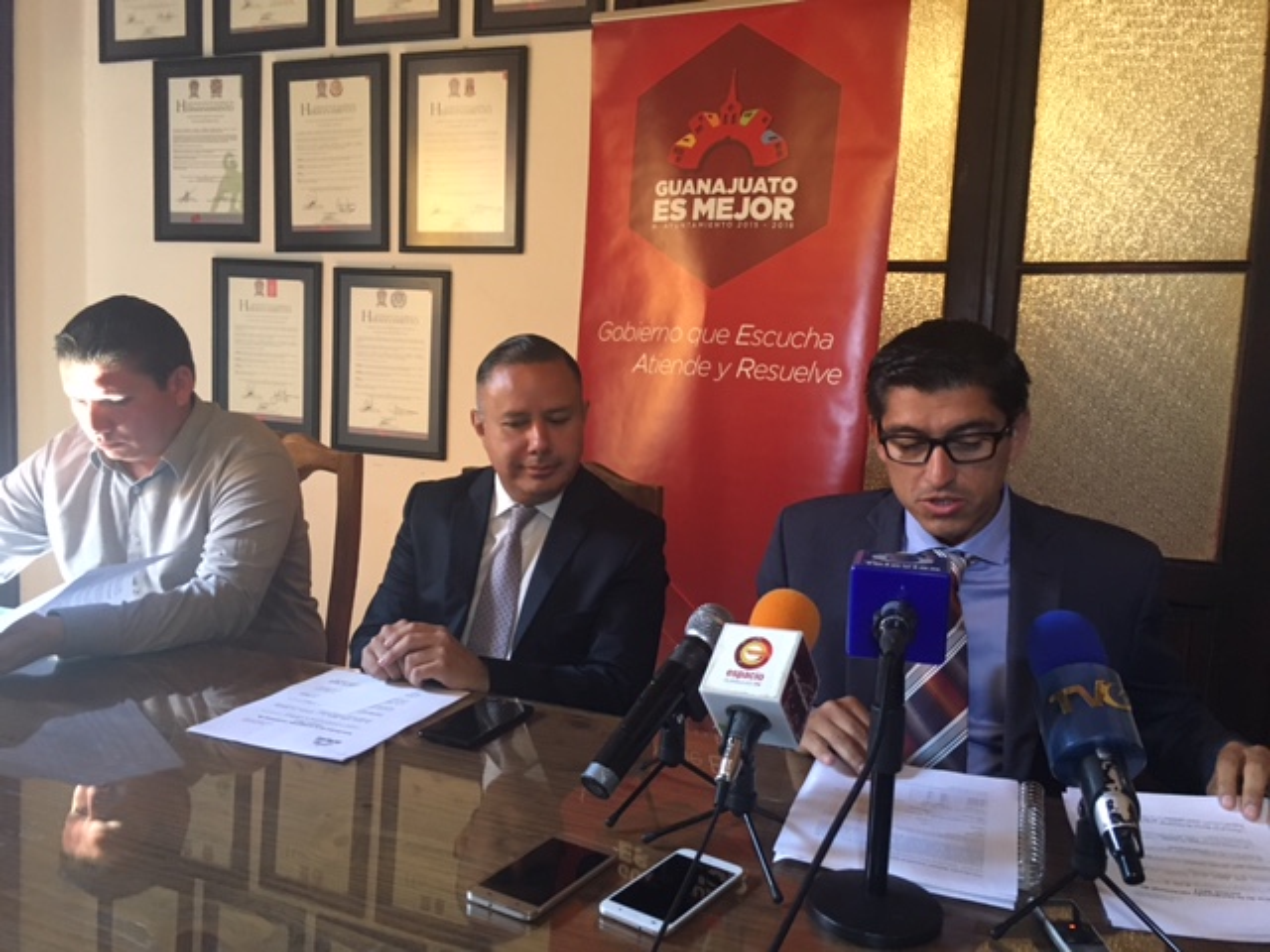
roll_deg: -3.2
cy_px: 476
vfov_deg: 48.2
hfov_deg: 61.7
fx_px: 1064
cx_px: 635
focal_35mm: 29
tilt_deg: -5.7
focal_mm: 4.15
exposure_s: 1/30
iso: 200
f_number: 2.2
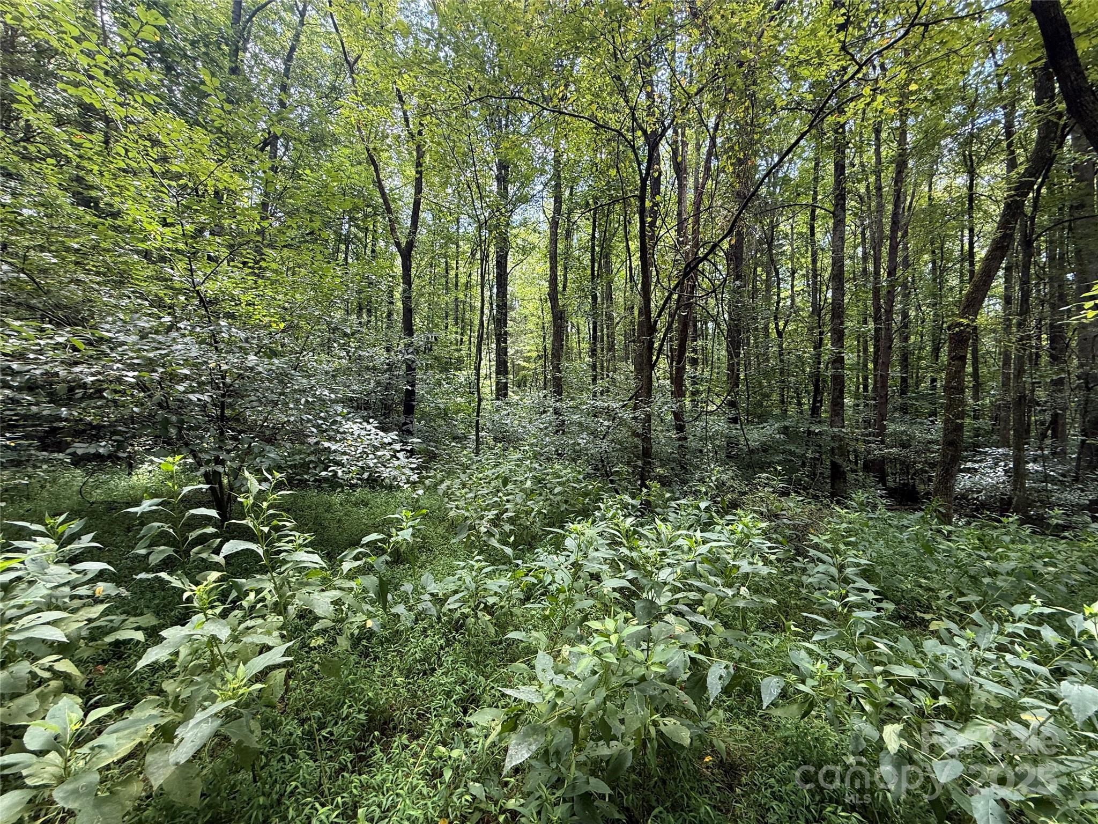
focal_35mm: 14
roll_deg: +0.0
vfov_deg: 85.7
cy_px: 412
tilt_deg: +1.9
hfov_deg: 102.1
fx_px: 444
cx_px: 549
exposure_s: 1/99
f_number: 2.2
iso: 100
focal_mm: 2.22
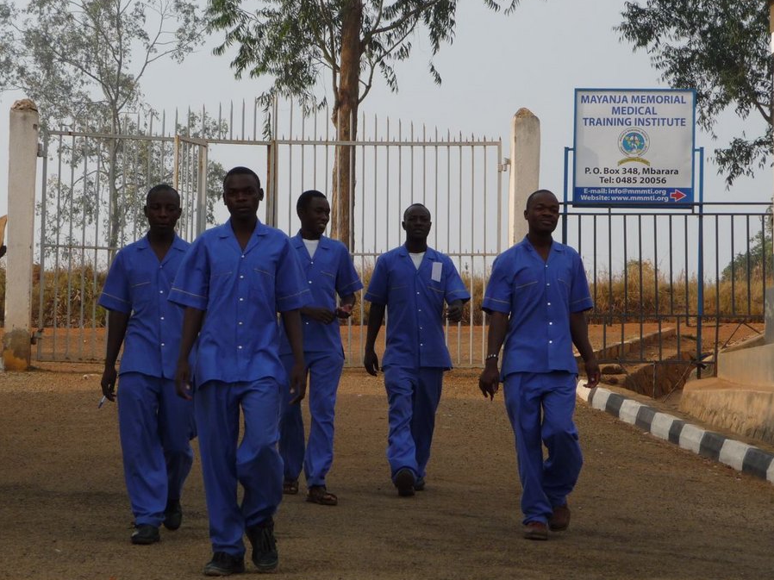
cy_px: 256
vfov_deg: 10.2
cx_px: 385
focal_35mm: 146
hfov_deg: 13.5
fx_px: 3264
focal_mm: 21.8
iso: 100
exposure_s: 1/640
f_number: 4.7
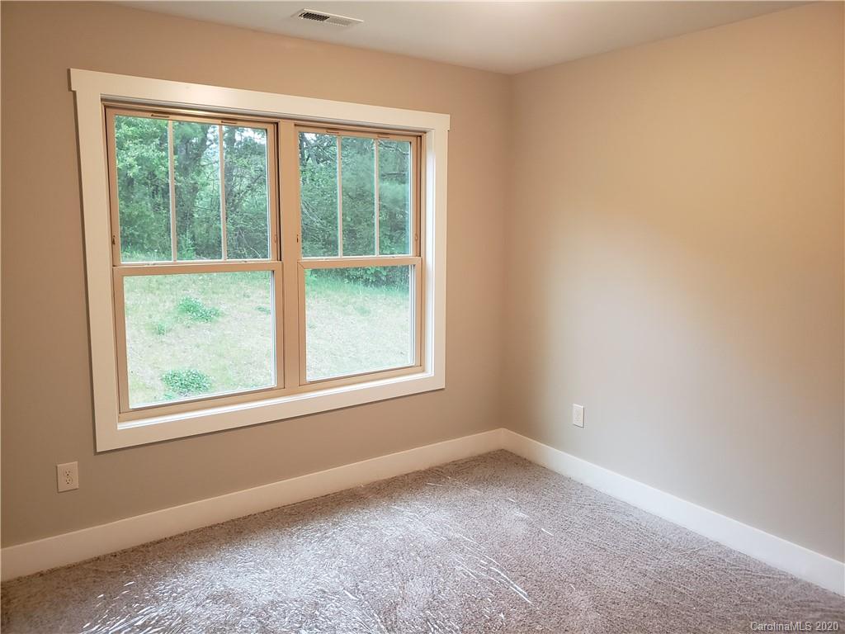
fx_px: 635
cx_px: 422
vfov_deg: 53.1
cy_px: 317
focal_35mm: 26
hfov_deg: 67.3
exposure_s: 1/60
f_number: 1.5
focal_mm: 4.3
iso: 200
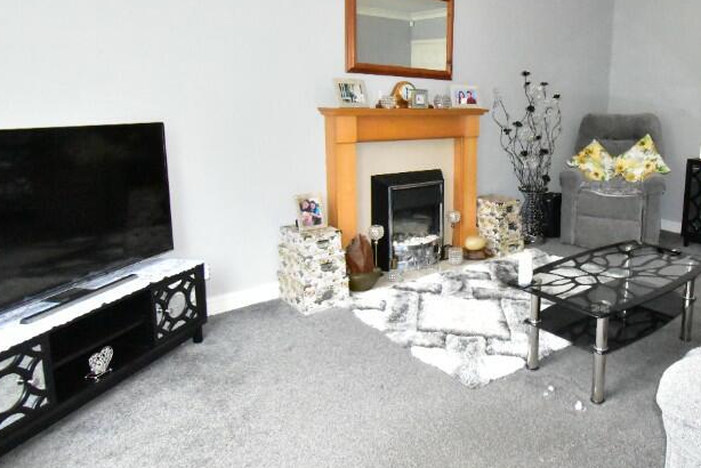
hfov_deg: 68.3
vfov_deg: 50.9
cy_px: 179
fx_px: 487
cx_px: 498
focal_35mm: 25
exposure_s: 1/200
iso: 12800
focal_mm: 10
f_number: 9
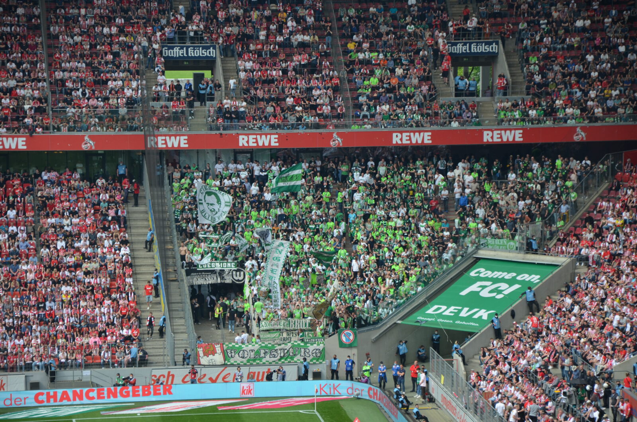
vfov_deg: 8.7
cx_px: 318
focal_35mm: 158
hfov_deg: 13.1
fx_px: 2781
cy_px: 211
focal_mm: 105
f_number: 5.6
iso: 280
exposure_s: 1/500
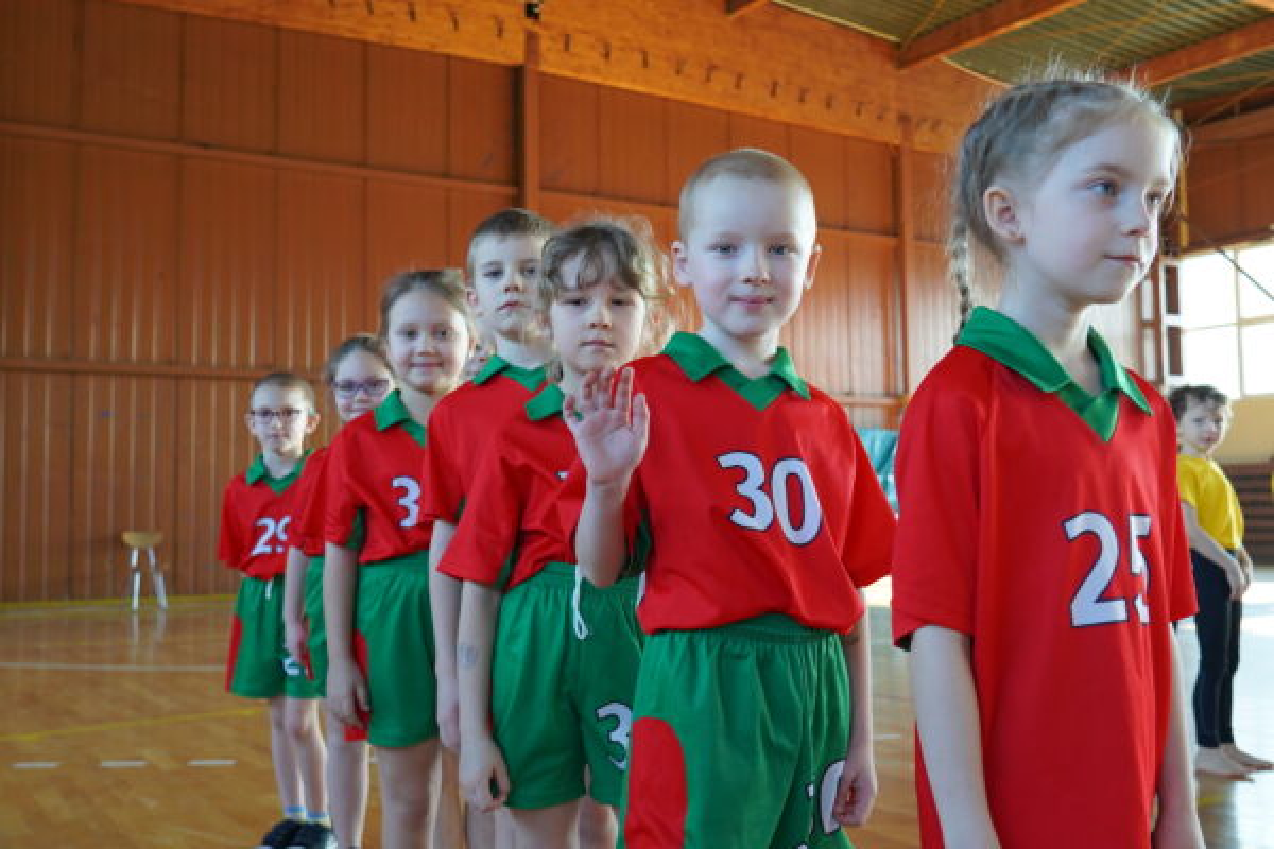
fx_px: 1274
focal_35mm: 36
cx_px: 637
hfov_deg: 53.1
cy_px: 424
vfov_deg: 36.9
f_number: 4
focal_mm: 24
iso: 1250
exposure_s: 1/160
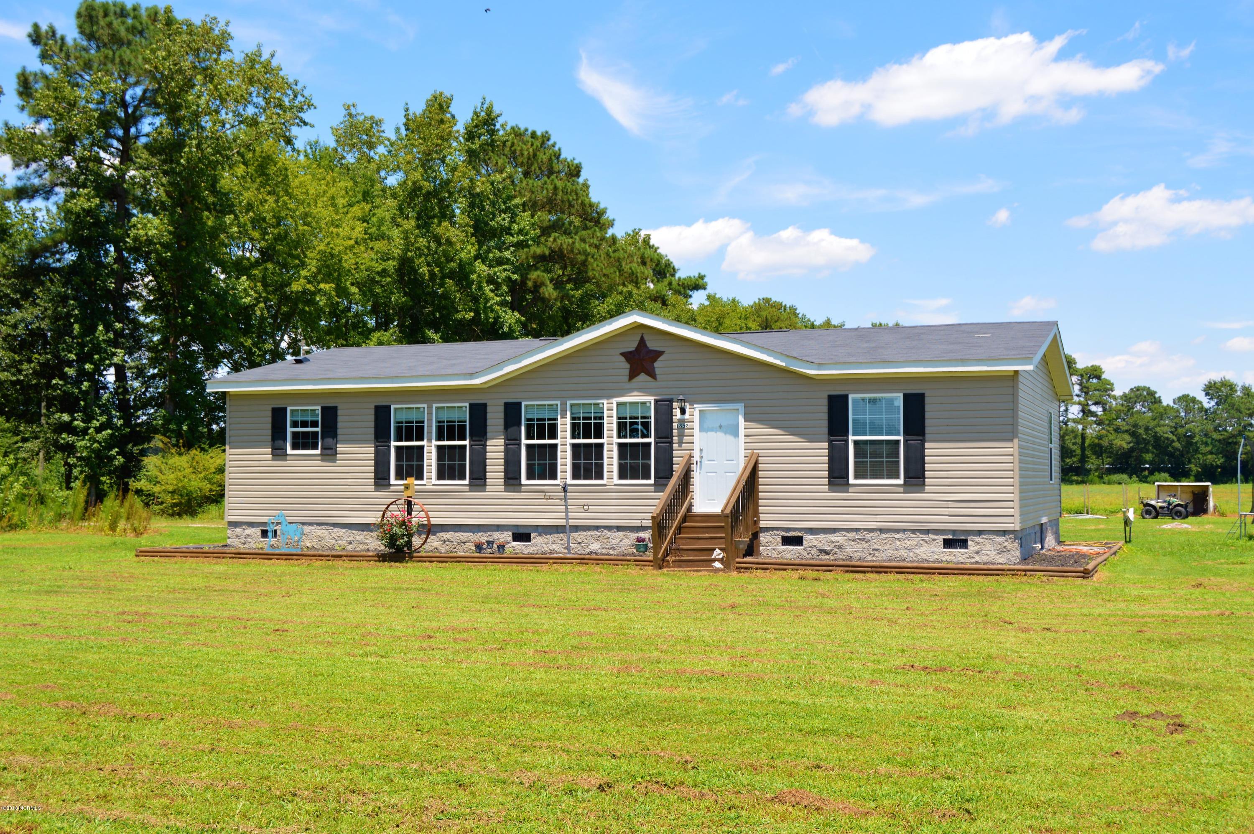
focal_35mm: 39
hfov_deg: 49.6
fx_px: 1357
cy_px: 417
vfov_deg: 34.2
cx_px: 627
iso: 100
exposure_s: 1/200
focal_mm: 26
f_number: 7.1
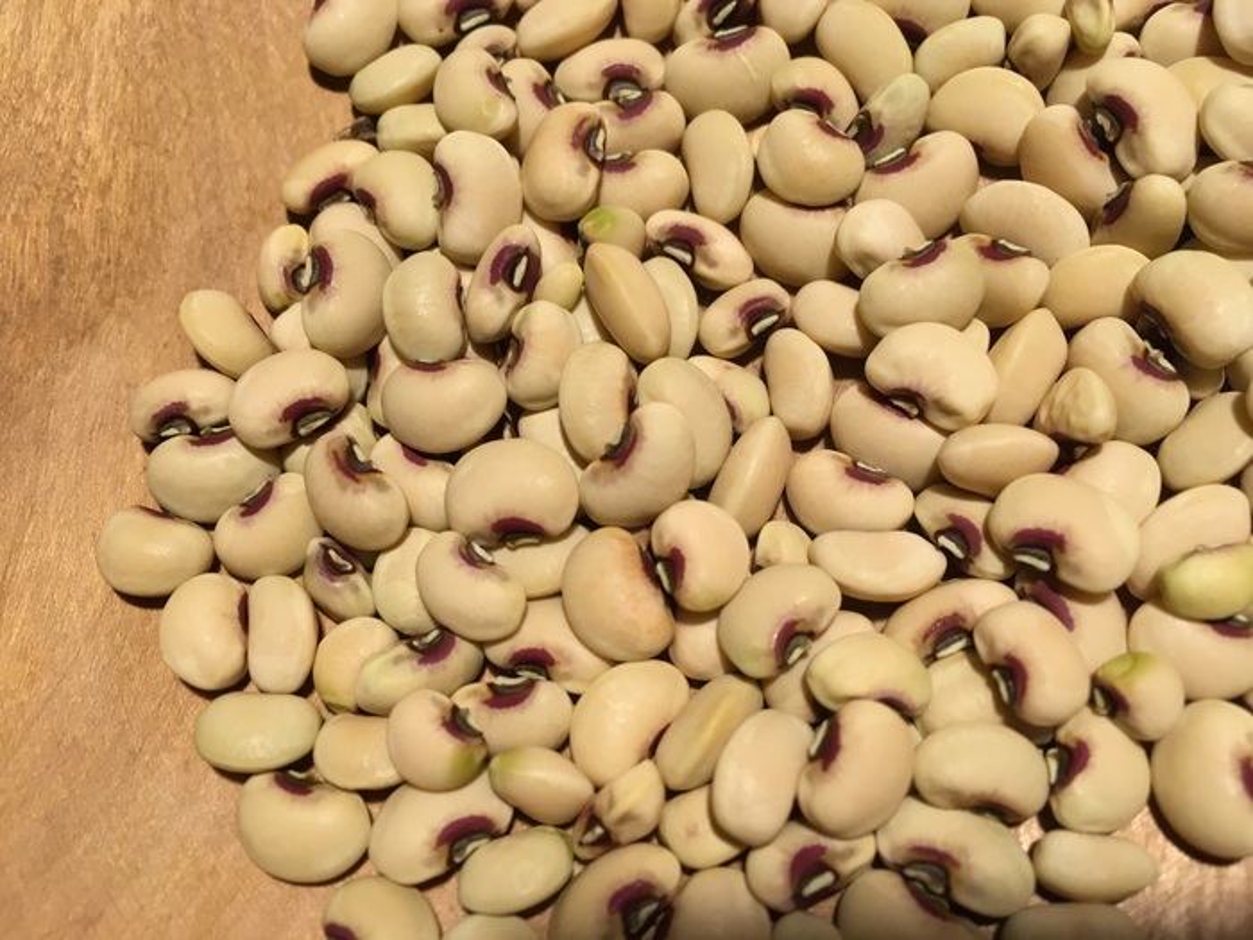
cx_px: 626
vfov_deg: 48.2
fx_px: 1050
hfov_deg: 61.7
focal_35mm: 29
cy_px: 470
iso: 80
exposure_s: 1/33
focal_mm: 4.15
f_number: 2.2
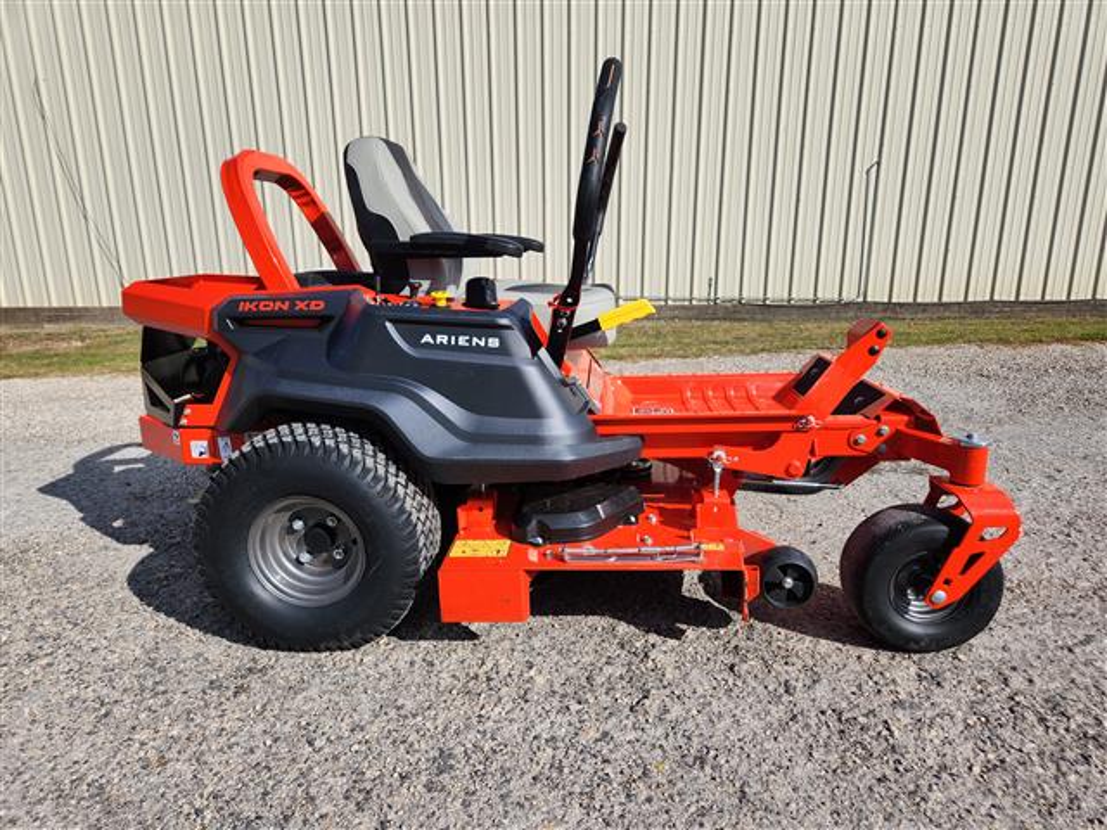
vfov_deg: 58.9
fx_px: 736
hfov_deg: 73.9
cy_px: 415
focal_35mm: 23
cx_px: 554
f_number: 1.8
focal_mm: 5.4
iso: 20
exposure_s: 1/2586
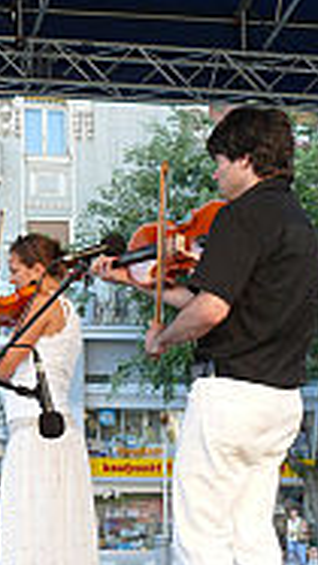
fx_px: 1381
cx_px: -176
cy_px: 284
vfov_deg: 23.2
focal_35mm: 92
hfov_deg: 12.4
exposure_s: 1/100
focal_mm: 7.4
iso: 100
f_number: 2.8
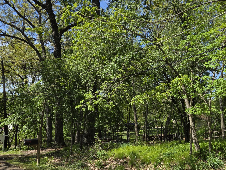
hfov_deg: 52.0
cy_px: 117
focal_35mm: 35
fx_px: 229
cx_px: 143
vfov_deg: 40.1
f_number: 1.8
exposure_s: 1/3455
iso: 80
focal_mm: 5.4
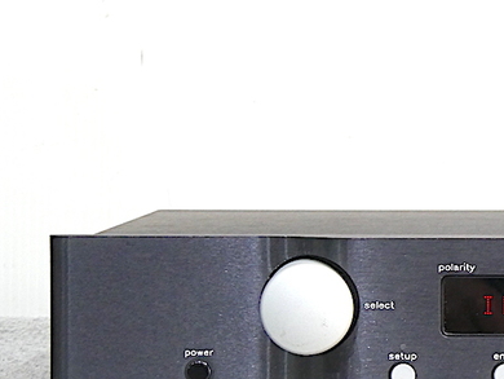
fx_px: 3511
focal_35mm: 241
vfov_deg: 6.2
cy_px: 270
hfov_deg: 8.1
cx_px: 602
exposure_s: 1/13
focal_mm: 17.5
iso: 200
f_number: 5
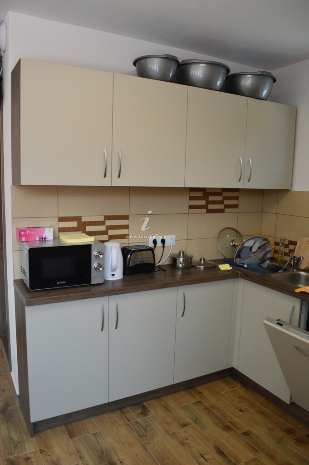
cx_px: 154
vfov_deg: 67.4
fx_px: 348
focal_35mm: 27
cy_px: 232
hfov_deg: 47.9
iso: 500
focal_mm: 18
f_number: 8
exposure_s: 1/60
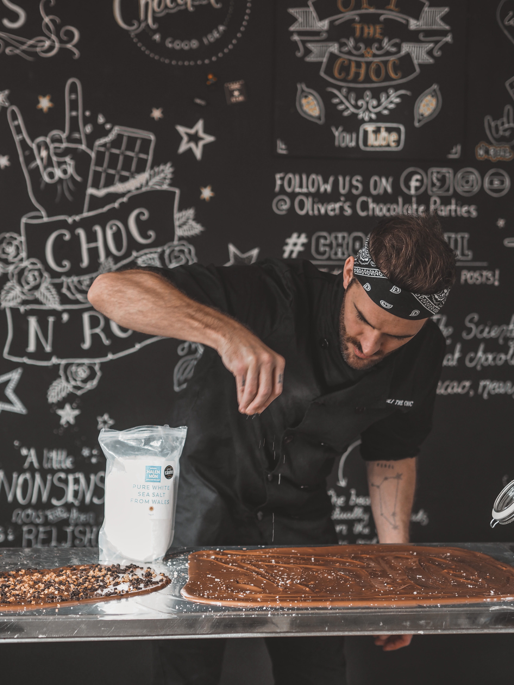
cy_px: 342
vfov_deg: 21.8
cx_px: 257
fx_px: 1782
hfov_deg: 16.4
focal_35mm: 90
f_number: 2
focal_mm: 45
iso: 200
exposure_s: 1/125
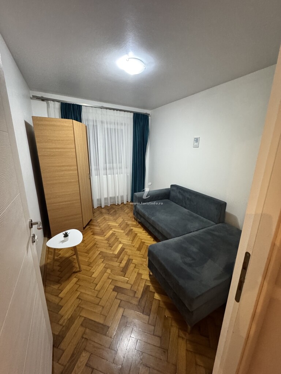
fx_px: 152
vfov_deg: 102.1
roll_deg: -1.2
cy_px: 187
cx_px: 140
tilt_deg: -13.7
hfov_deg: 85.7
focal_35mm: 14
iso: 1000
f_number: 2.2
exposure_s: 1/33
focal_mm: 2.22
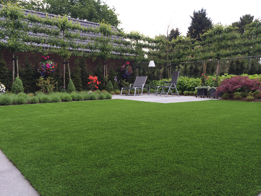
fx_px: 226
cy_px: 98
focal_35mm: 30
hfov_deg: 60.0
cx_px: 130
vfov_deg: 46.8
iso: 32
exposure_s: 1/244
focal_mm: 4.12
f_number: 2.2
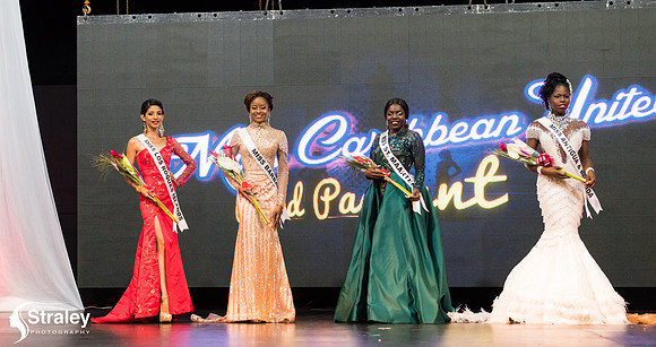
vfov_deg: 14.7
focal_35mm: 79
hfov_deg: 27.2
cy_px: 186
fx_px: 1350
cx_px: 223
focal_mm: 52
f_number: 5
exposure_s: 1/160
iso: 4000
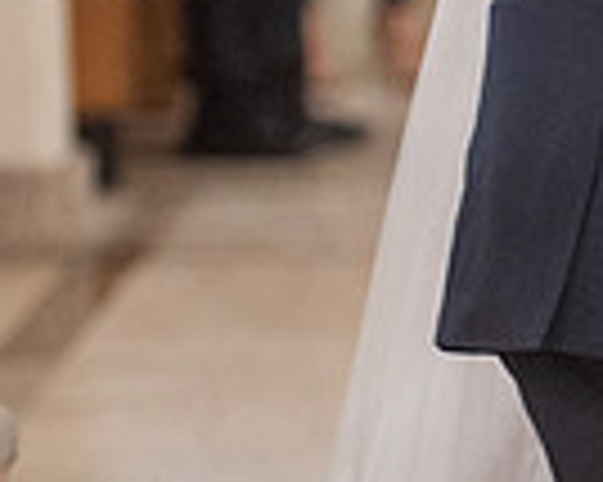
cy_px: -61
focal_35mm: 608
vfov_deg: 2.5
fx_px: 10843
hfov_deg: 3.2
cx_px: 1116
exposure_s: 1/160
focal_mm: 150
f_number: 2.8
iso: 2000
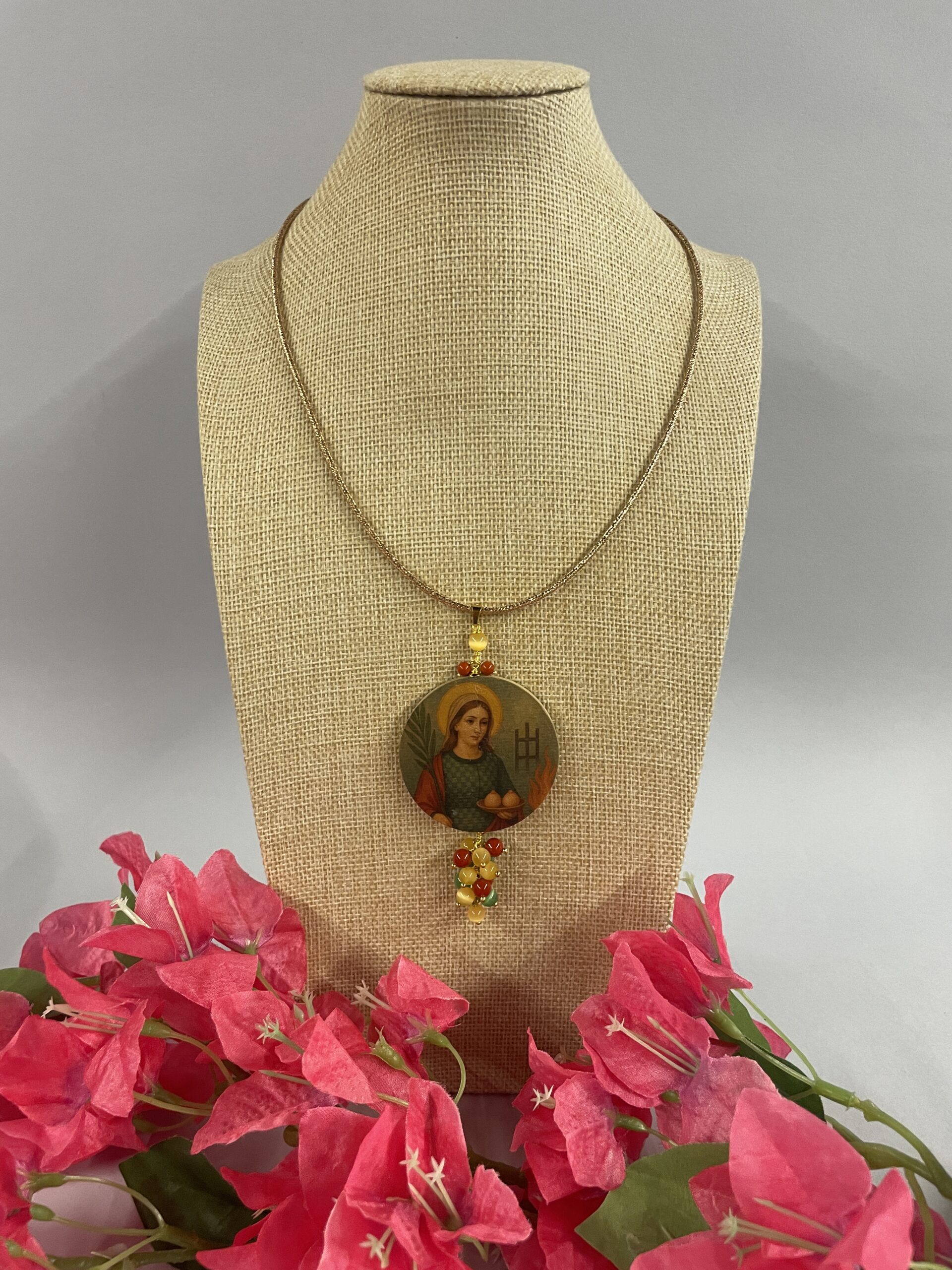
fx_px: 953
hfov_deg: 53.1
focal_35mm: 26
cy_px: 635
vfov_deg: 67.3
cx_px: 476
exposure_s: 1/50
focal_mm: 4.2
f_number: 1.6
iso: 100
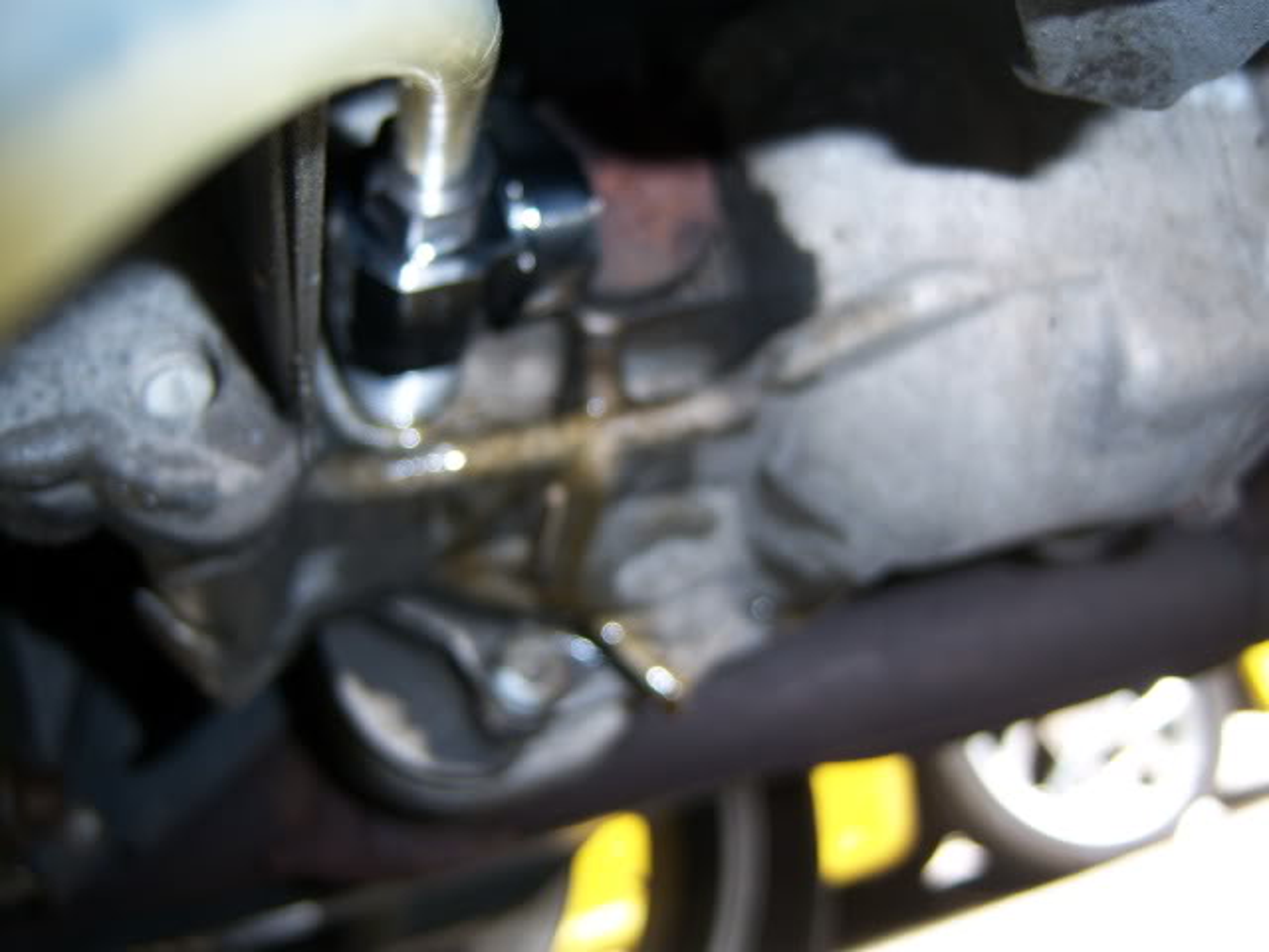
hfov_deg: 51.4
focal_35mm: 36
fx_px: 1320
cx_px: 634
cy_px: 476
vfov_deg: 39.7
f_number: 2.8
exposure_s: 1/60
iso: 80
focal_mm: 7.5
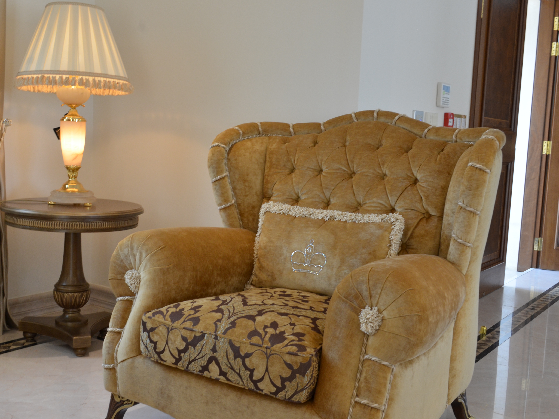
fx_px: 694
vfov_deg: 33.6
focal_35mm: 43
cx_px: 241
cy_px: 209
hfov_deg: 43.7
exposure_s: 1/8
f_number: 9
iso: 500
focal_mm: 26
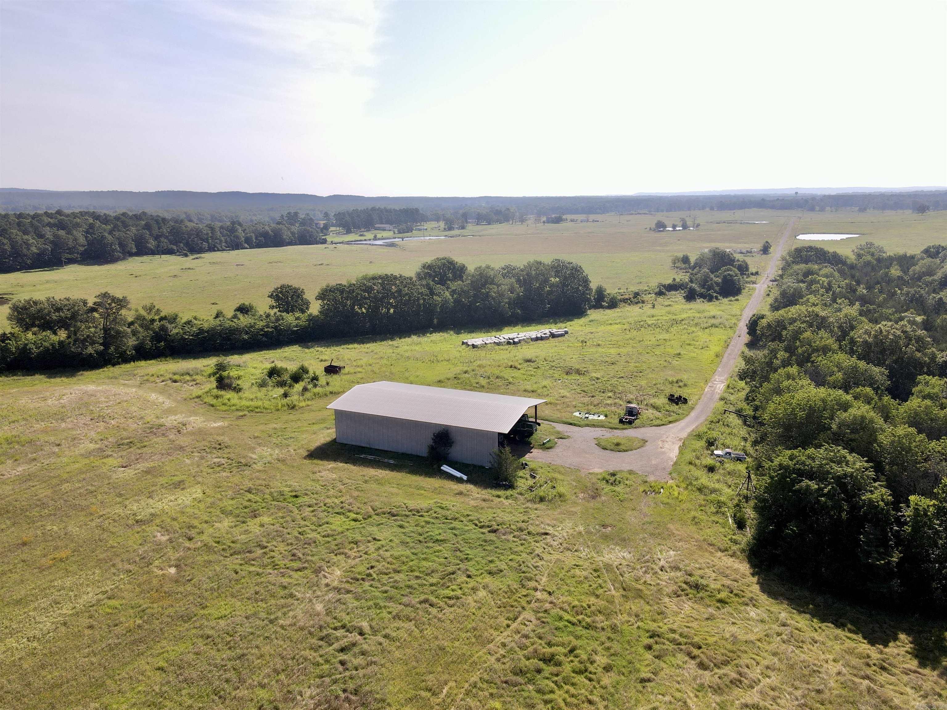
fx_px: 657
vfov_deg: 56.8
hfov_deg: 71.6
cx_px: 474
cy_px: 355
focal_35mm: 24
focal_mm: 4.5
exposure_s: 1/40
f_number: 2.8
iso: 100
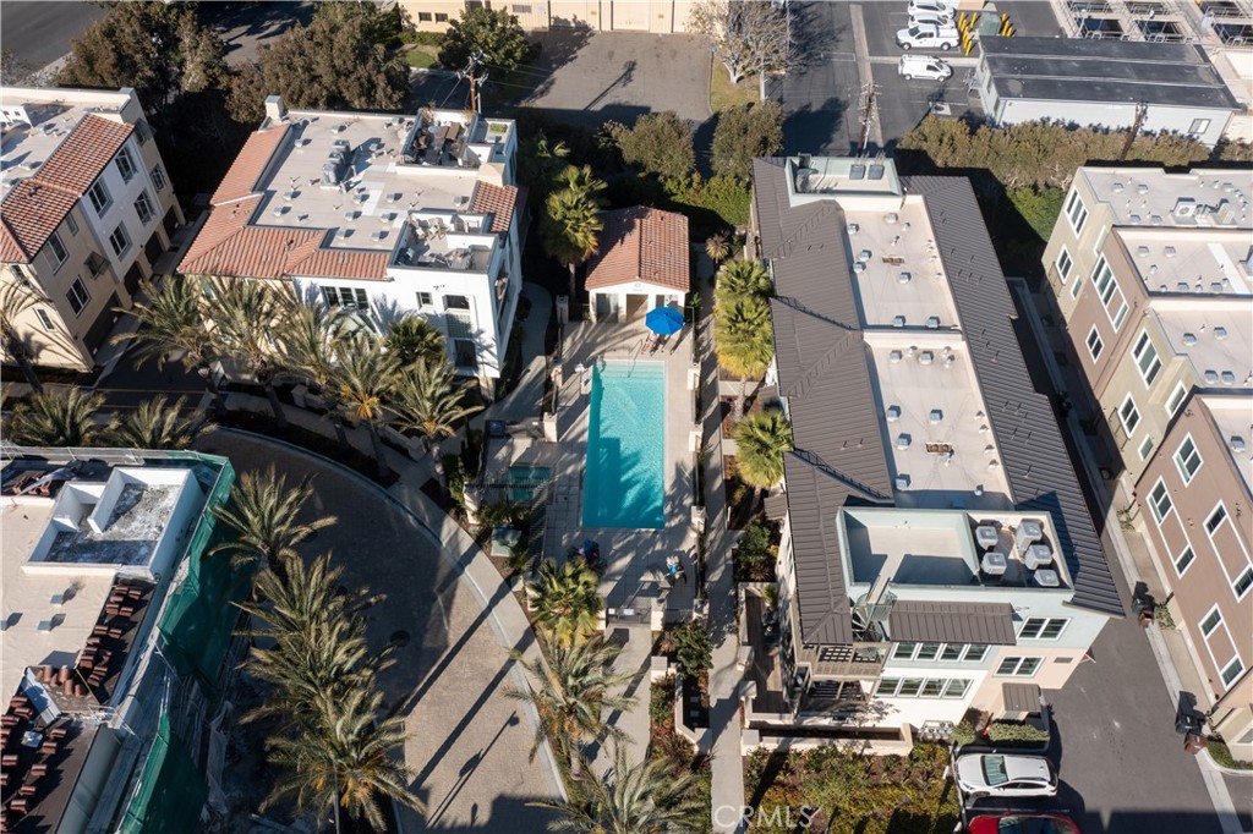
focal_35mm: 28
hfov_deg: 65.5
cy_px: 417
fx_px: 974
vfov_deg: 46.4
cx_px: 626
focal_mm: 10.26
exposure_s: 1/400
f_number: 5.6
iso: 100
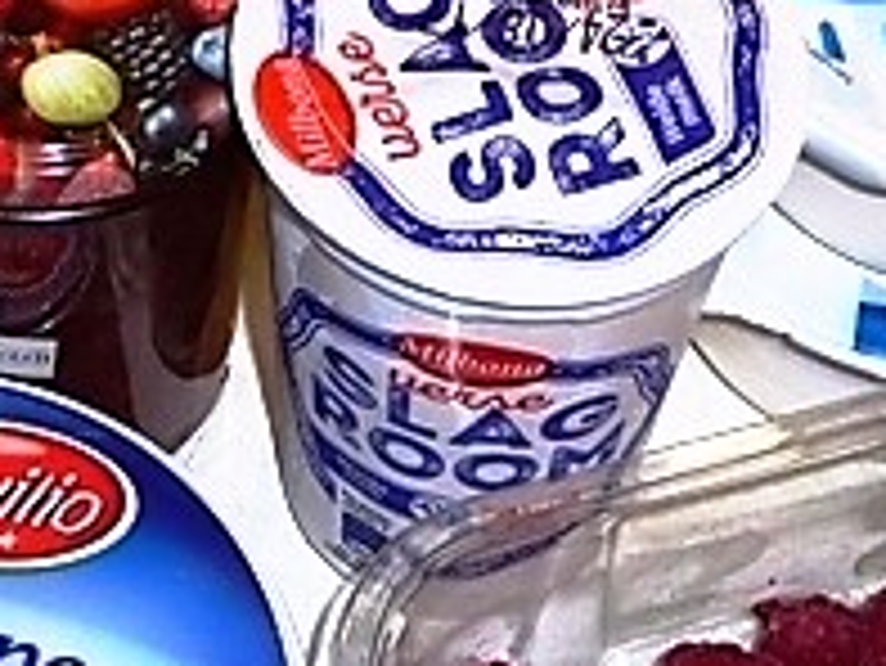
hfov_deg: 13.4
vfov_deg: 10.2
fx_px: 3739
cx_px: 139
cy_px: 266
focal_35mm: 146
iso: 100
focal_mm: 7.6
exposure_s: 1/30
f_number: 4.1
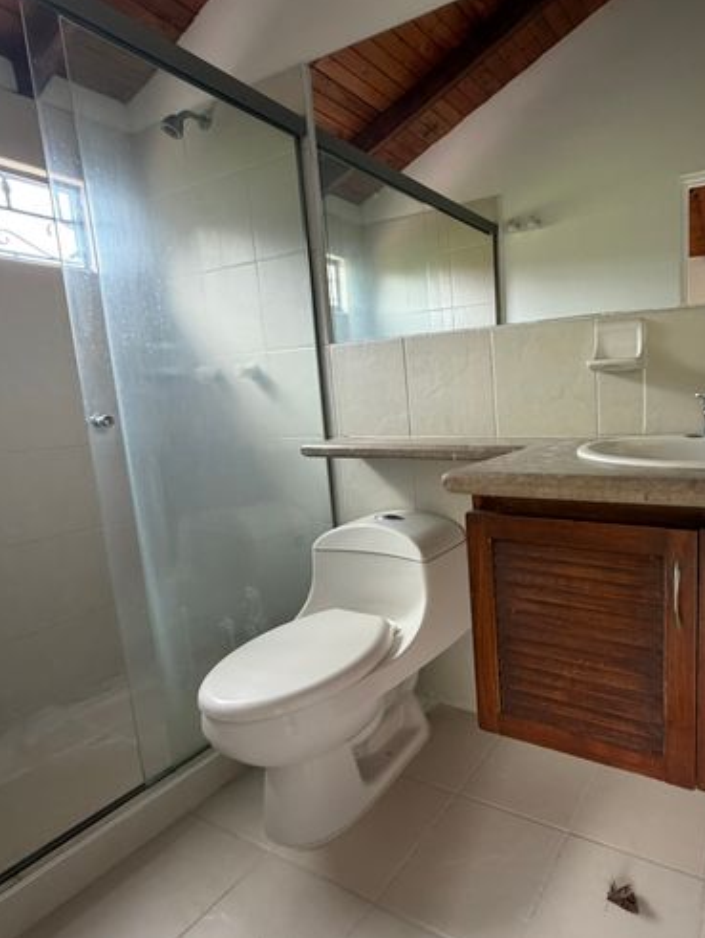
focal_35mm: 19
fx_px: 515
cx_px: 538
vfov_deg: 84.6
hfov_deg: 64.2
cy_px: 464
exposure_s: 1/121
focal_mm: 2.22
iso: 250
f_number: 2.2
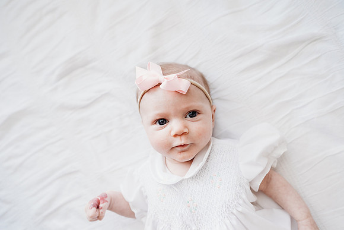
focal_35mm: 24
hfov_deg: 73.7
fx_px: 229
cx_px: 172
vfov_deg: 53.2
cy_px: 115
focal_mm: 24
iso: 1000
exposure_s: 1/100
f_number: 2.8
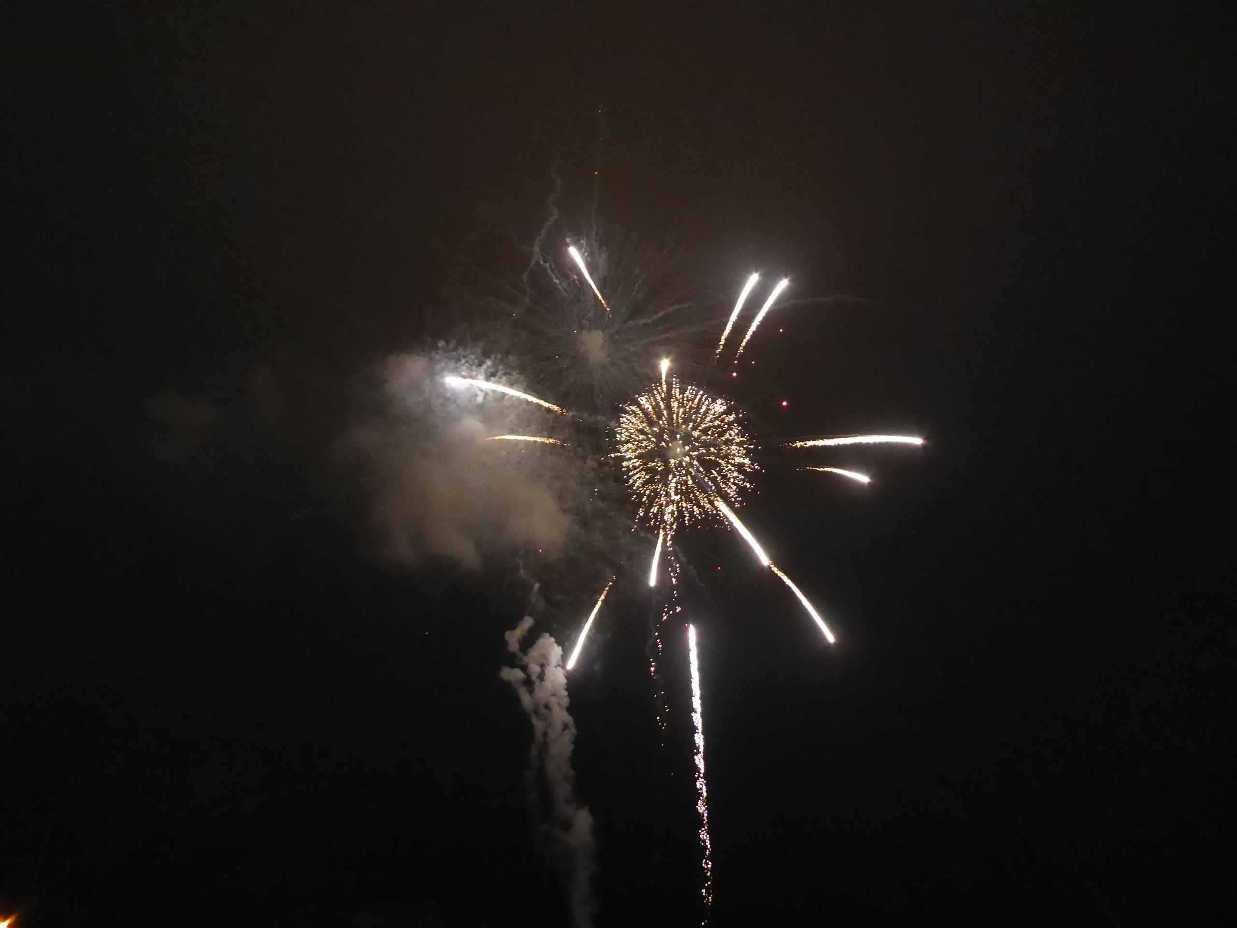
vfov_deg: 54.9
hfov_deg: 69.4
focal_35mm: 25
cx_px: 618
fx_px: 893
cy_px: 464
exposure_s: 1/8
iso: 1250
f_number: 3.3
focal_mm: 4.3
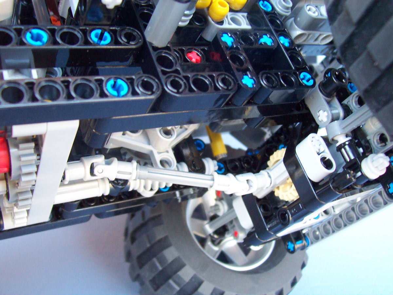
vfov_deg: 38.7
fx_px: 420
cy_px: 148
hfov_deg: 50.1
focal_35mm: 37
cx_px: 196
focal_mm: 5.6
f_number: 2.8
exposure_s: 1/30
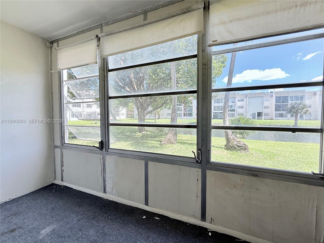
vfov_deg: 85.6
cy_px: 122
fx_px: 131
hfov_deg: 102.1
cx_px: 162
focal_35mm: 14
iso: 40
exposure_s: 1/102
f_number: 2.2
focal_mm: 2.22
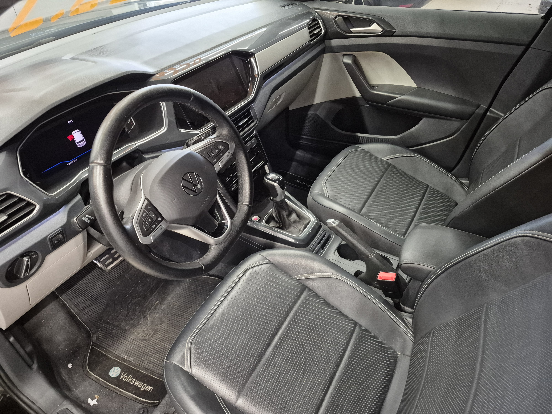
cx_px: 276
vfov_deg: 58.9
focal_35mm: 23
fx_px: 367
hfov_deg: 73.9
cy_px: 207
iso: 1250
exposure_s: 1/60
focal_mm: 5.4
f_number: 1.8
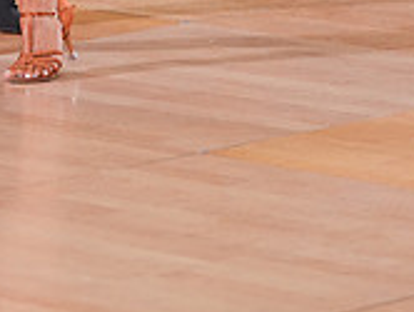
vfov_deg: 4.1
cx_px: 34
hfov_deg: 5.5
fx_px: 4336
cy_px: -397
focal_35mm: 362
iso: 2500
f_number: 4
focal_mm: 108
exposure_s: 1/400
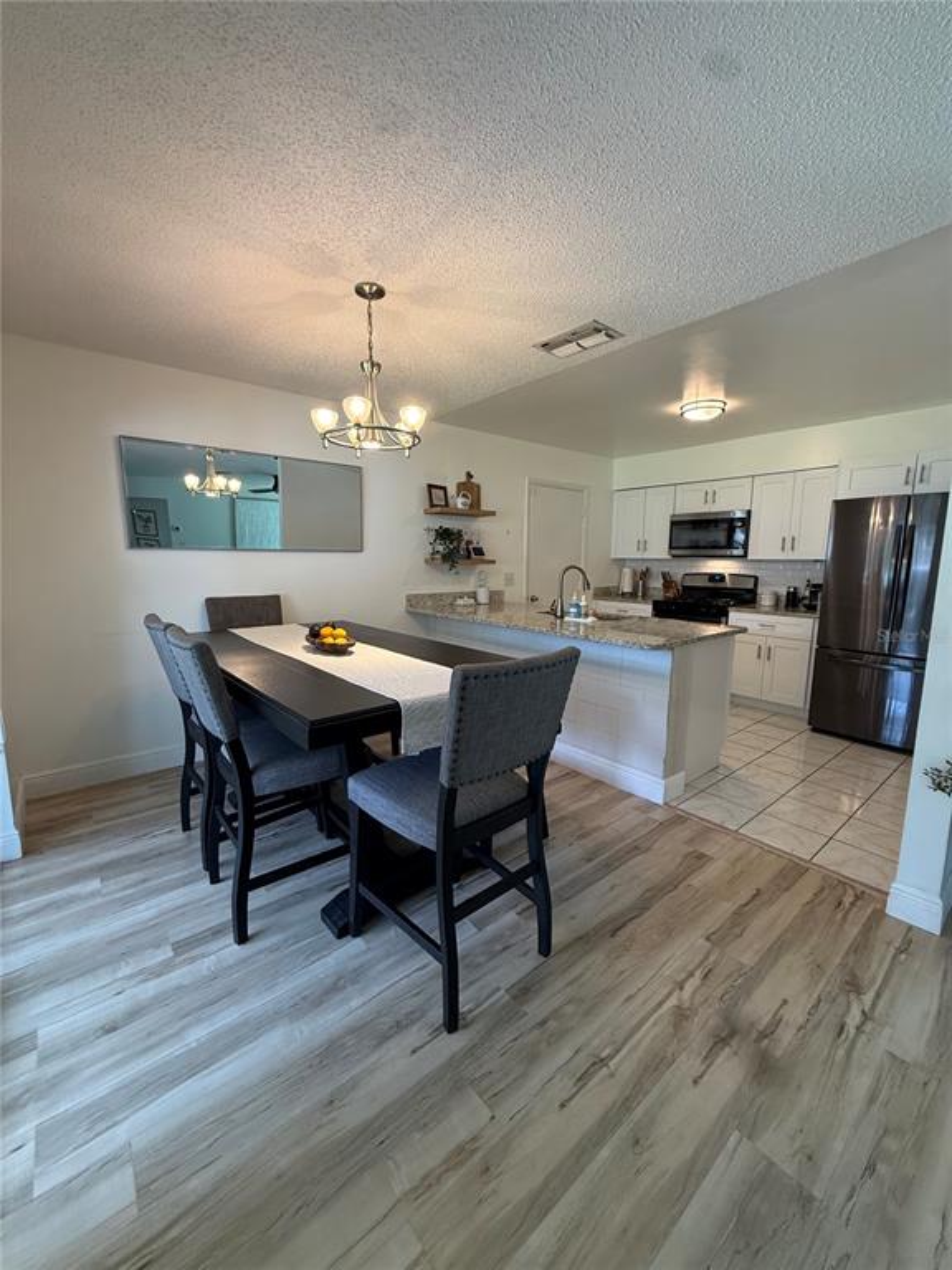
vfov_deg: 102.1
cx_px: 476
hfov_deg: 85.7
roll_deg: -1.7
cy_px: 635
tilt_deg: -7.8
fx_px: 513
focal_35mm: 14
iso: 250
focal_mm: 2.22
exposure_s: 1/120
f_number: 2.2
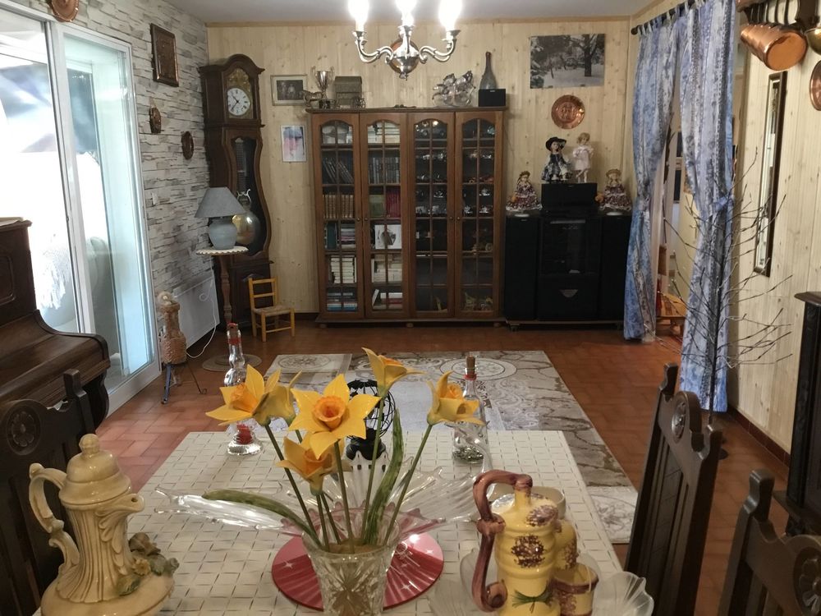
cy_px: 308
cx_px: 410
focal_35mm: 31
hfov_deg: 58.4
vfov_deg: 45.4
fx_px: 735
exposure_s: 1/33
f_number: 2.4
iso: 160
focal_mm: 3.3
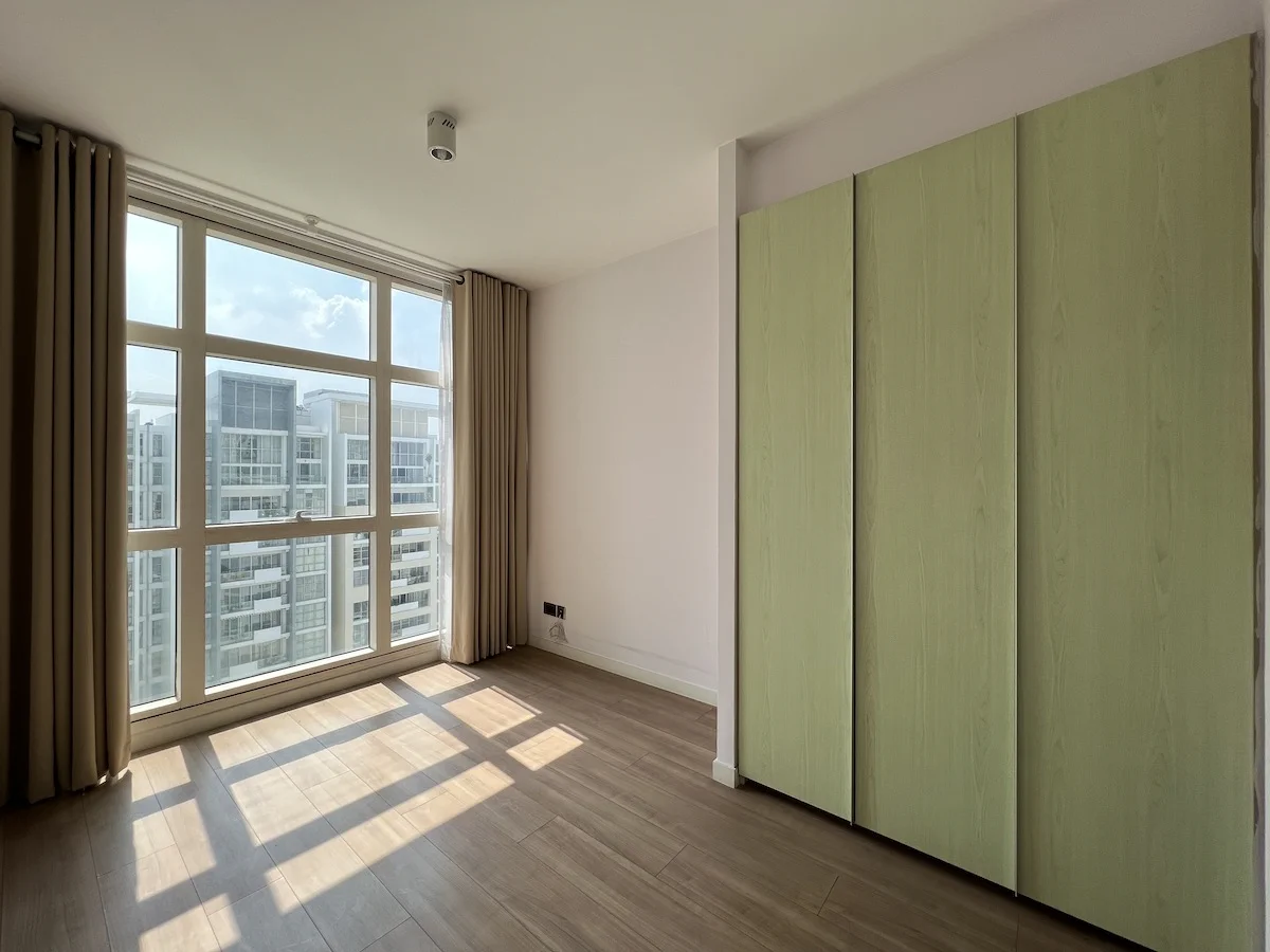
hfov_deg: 106.2
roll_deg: +0.3
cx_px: 635
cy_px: 476
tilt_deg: -0.3
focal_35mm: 13
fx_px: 477
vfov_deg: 89.9
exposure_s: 1/608
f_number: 1.8
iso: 32
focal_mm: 1.57
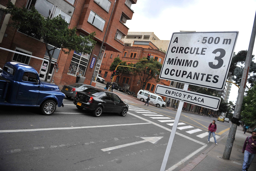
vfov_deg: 53.1
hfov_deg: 73.8
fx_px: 171
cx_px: 128
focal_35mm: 24
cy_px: 86
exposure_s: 1/800
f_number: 2.8
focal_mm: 24
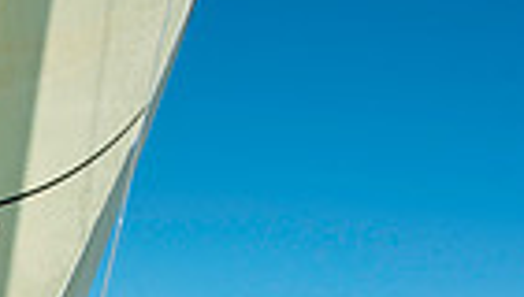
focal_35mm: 68
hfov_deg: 23.3
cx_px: -308
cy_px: 581
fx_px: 947
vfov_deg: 14.8
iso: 50
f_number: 22
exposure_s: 1/13
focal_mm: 15
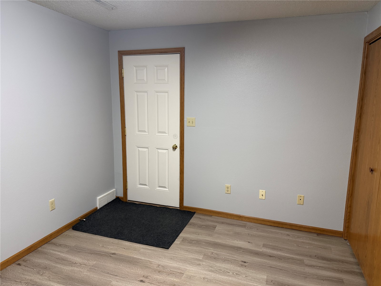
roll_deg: -1.4
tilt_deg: -9.4
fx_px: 264
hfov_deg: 71.6
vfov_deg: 56.8
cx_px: 190
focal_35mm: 24
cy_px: 143
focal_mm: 6.76
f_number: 1.78
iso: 200
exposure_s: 1/120
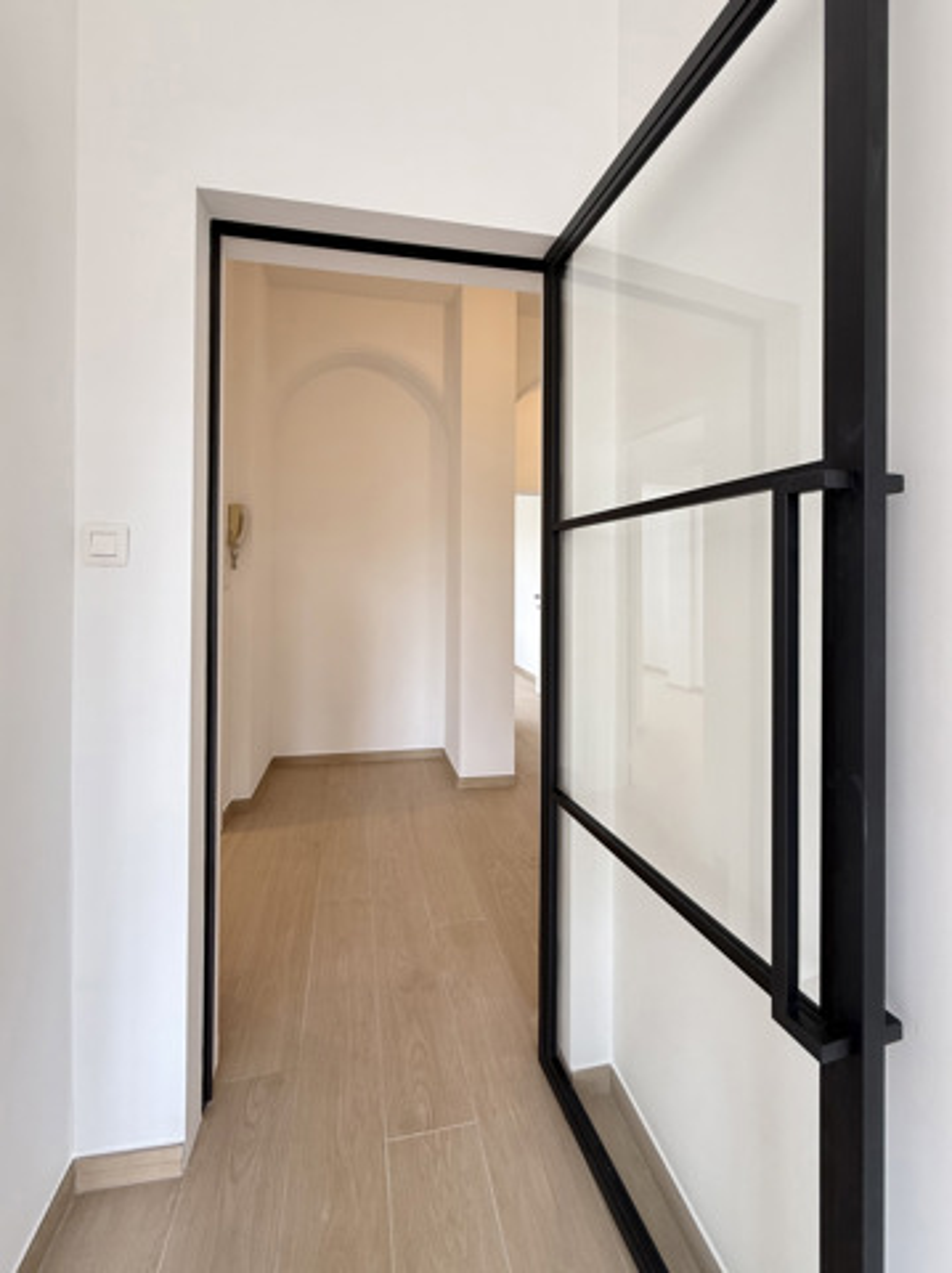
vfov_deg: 102.1
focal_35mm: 14
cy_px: 636
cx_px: 476
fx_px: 514
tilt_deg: -1.9
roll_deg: -0.4
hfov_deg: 85.6
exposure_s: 1/99
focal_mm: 2.22
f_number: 2.2
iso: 100
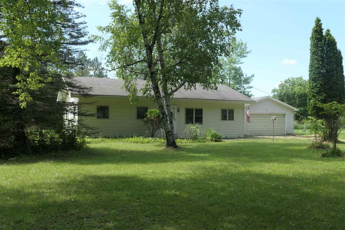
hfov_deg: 51.9
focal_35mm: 37
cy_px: 115
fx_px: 355
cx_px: 172
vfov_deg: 35.9
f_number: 2.8
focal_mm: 13.5
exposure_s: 1/800
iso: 125
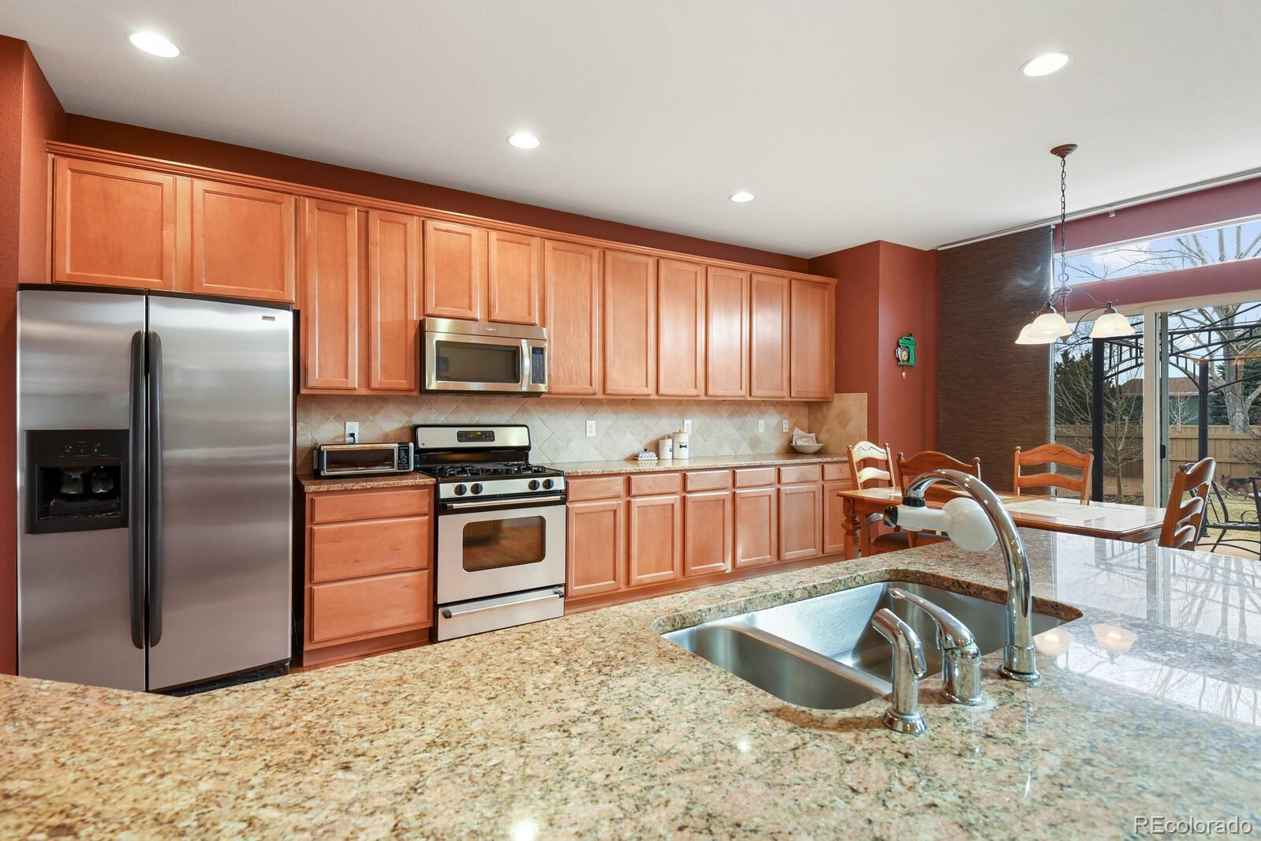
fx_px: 595
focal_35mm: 17
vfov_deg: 70.4
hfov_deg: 93.3
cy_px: 420
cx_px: 630
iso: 4500
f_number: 8
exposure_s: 1/20
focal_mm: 17
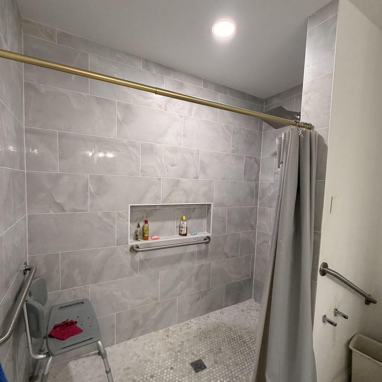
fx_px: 212
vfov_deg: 83.9
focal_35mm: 17
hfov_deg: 84.0
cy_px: 200
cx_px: 194
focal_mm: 2.22
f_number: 2.2
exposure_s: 1/60
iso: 200
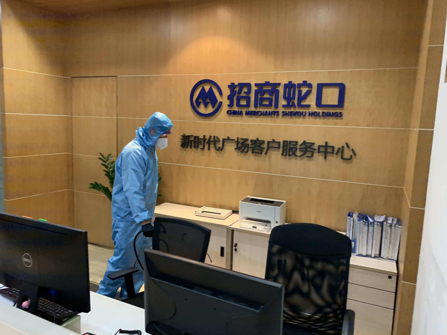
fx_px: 336
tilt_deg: -5.6
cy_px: 168
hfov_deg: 67.3
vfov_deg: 53.1
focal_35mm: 26
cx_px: 224
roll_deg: -1.7
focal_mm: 4.25
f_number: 1.8
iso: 320
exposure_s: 1/25
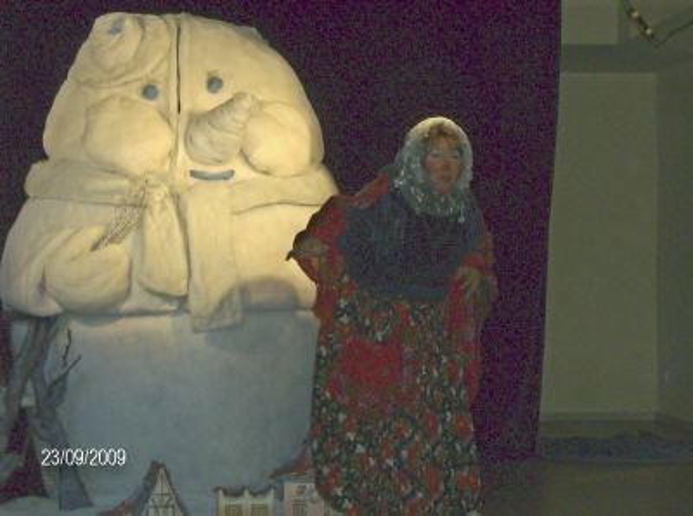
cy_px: 258
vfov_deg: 14.7
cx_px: 346
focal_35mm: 100
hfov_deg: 19.7
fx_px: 1997
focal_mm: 16.6
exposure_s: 1/113
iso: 200
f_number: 4.6
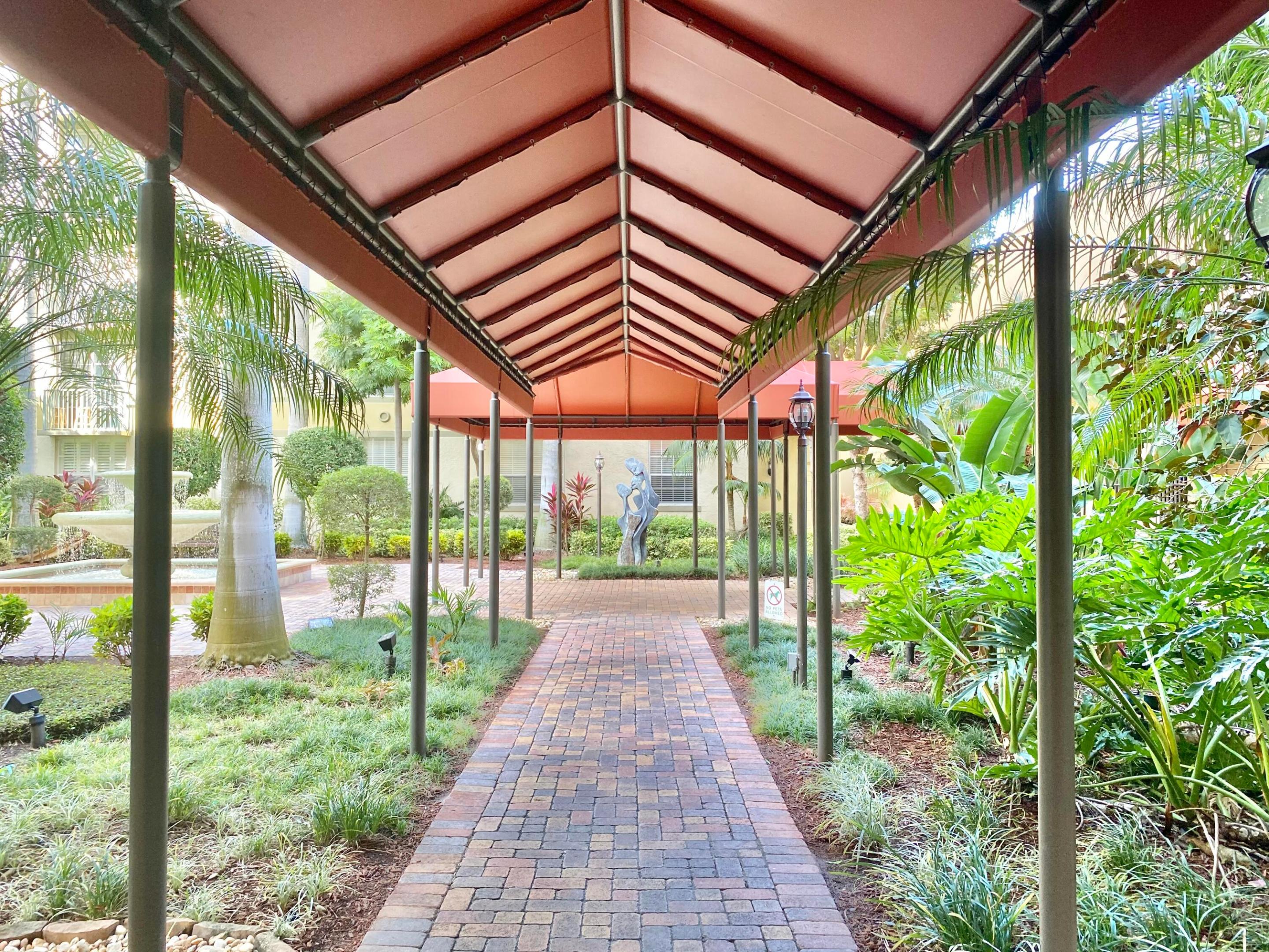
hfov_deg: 67.3
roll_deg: +0.4
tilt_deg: +2.8
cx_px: 634
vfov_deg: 53.1
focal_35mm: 26
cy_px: 476
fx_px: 953
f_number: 1.8
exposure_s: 1/121
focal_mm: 4.25
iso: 100
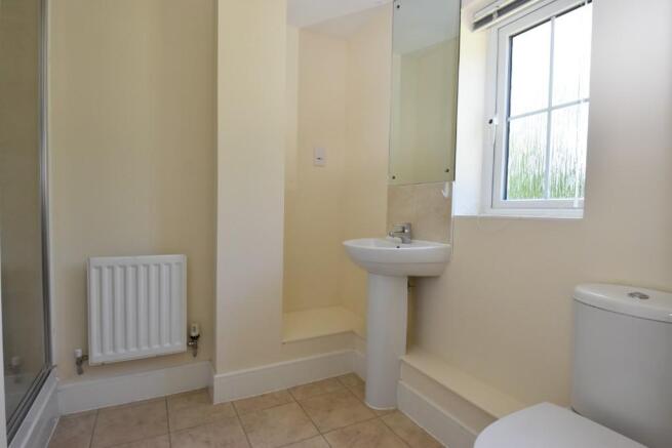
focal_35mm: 18
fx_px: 336
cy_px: 224
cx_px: 336
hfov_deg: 90.0
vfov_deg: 67.4
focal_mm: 12
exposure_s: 1/125
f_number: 5.6
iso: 800
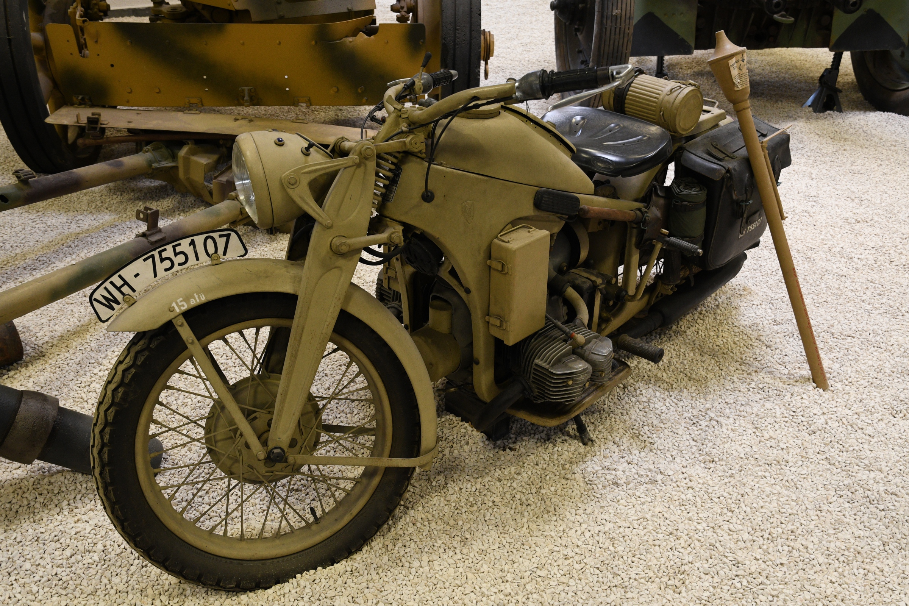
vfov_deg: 35.9
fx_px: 934
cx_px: 454
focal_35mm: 37
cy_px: 303
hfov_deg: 51.9
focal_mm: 25
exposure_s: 1/80
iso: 800
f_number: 4.5
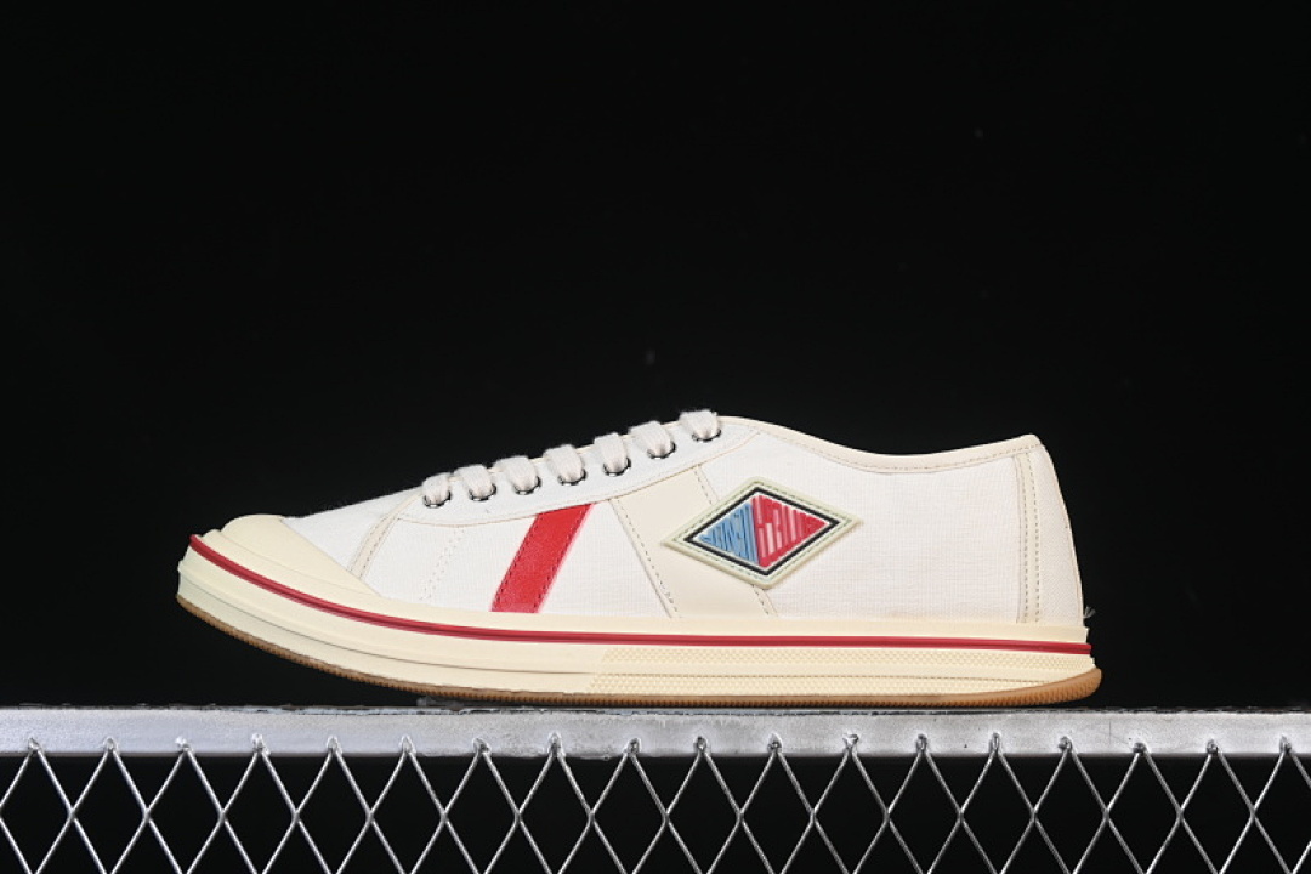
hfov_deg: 27.0
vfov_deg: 18.2
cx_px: 656
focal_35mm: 75
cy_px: 437
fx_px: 2731
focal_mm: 50
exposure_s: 1/80
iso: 160
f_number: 8
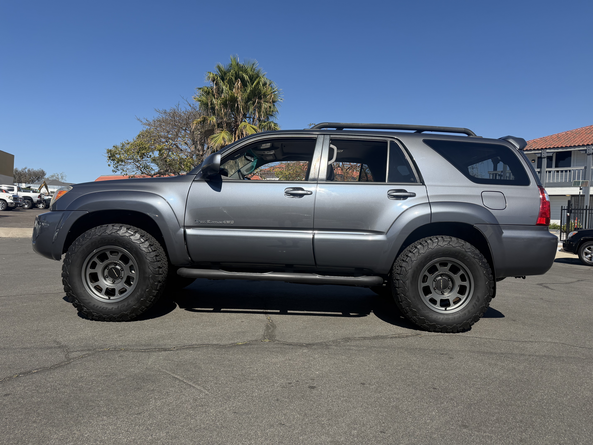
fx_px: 411
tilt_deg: -0.1
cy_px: 222
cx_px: 296
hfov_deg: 71.6
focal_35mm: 24
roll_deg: -2.4
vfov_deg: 56.8
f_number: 1.78
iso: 100
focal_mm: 6.76
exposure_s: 1/6173
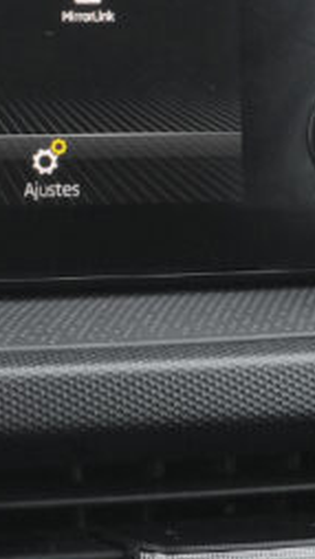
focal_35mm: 131
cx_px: -187
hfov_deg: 9.0
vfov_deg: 16.2
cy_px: 58
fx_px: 1944
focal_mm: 20.9
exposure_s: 1/80
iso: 2000
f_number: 8
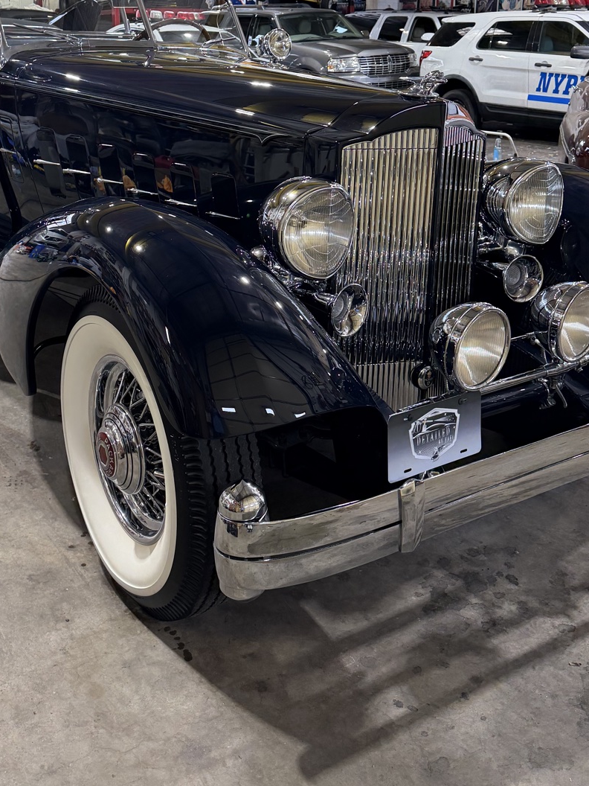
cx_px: 262
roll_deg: -0.2
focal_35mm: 40
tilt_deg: -10.2
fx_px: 907
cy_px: 191
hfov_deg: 35.9
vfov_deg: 45.1
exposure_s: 1/60
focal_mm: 6.76
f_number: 1.78
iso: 200
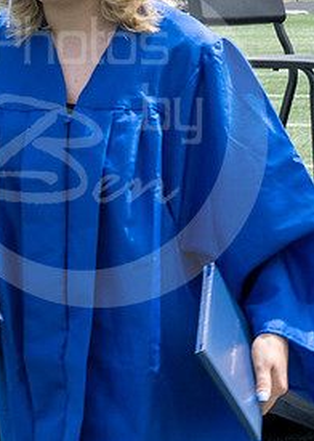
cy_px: 21
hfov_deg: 4.5
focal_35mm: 318
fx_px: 3976
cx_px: -141
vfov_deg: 6.3
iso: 200
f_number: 13
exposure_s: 1/250
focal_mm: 70
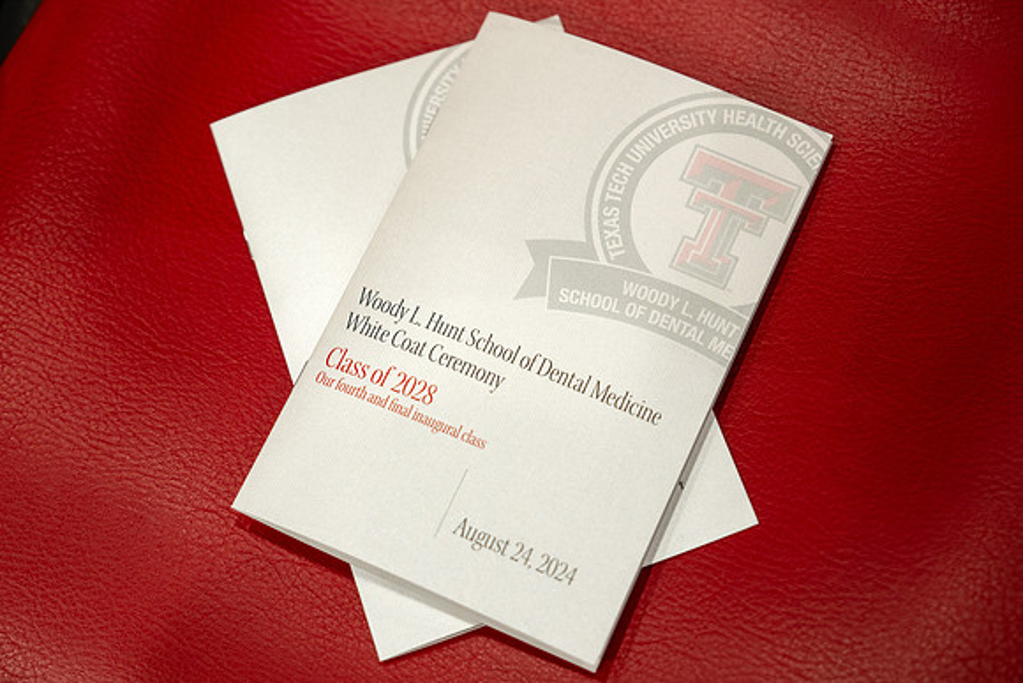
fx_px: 2288
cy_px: 331
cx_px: 462
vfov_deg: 17.0
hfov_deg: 25.2
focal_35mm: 81
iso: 640
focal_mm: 70
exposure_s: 1/125
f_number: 2.8
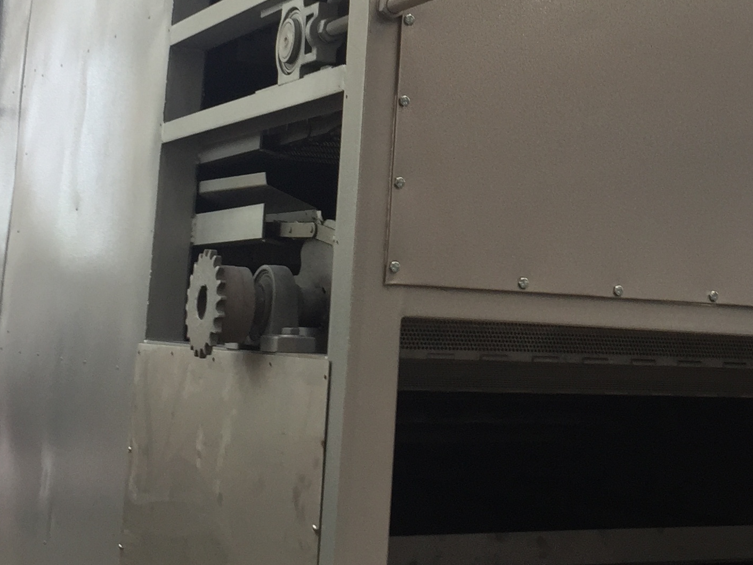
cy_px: 51
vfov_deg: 21.4
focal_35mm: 67
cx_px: 501
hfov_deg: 28.8
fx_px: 1458
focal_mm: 4.15
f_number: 2.2
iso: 40
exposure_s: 1/100
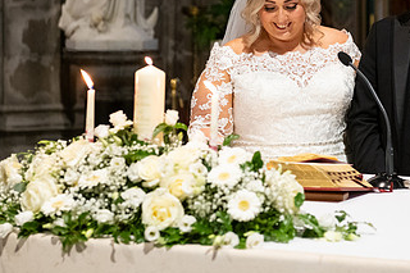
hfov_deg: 16.1
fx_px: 1446
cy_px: 44
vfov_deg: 10.7
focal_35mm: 127
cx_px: 297
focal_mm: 70
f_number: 3.5
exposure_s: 1/160
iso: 1250
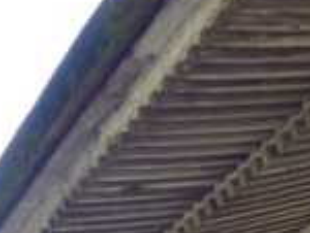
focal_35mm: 133
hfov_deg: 14.7
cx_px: 68
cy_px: 588
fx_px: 1193
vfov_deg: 9.7
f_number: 2.8
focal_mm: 4.4
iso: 80
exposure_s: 1/100
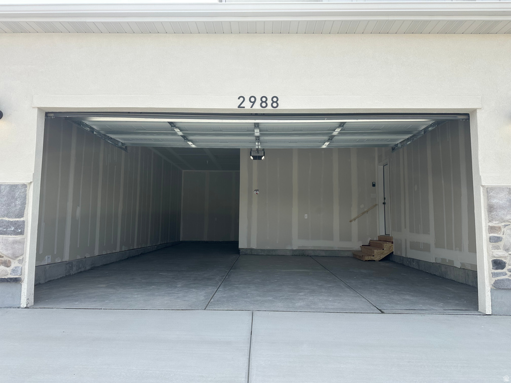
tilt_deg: +6.5
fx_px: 354
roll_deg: -0.4
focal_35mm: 24
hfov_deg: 71.6
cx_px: 256
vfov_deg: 56.8
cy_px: 192
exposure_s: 1/2410
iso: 80
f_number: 1.78
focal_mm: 6.86
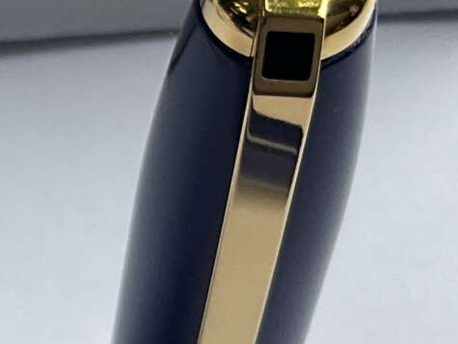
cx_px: -365
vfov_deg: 9.2
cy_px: 528
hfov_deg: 11.6
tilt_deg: -63.7
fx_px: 2078
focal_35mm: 157
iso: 16
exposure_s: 1/128
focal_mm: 3
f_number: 1.8
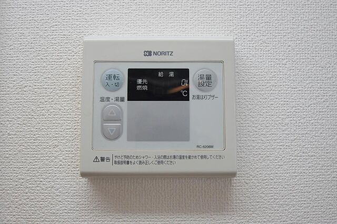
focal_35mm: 36
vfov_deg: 36.8
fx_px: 337
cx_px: 168
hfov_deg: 53.2
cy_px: 112
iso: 200
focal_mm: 24
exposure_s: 1/40
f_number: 4.5
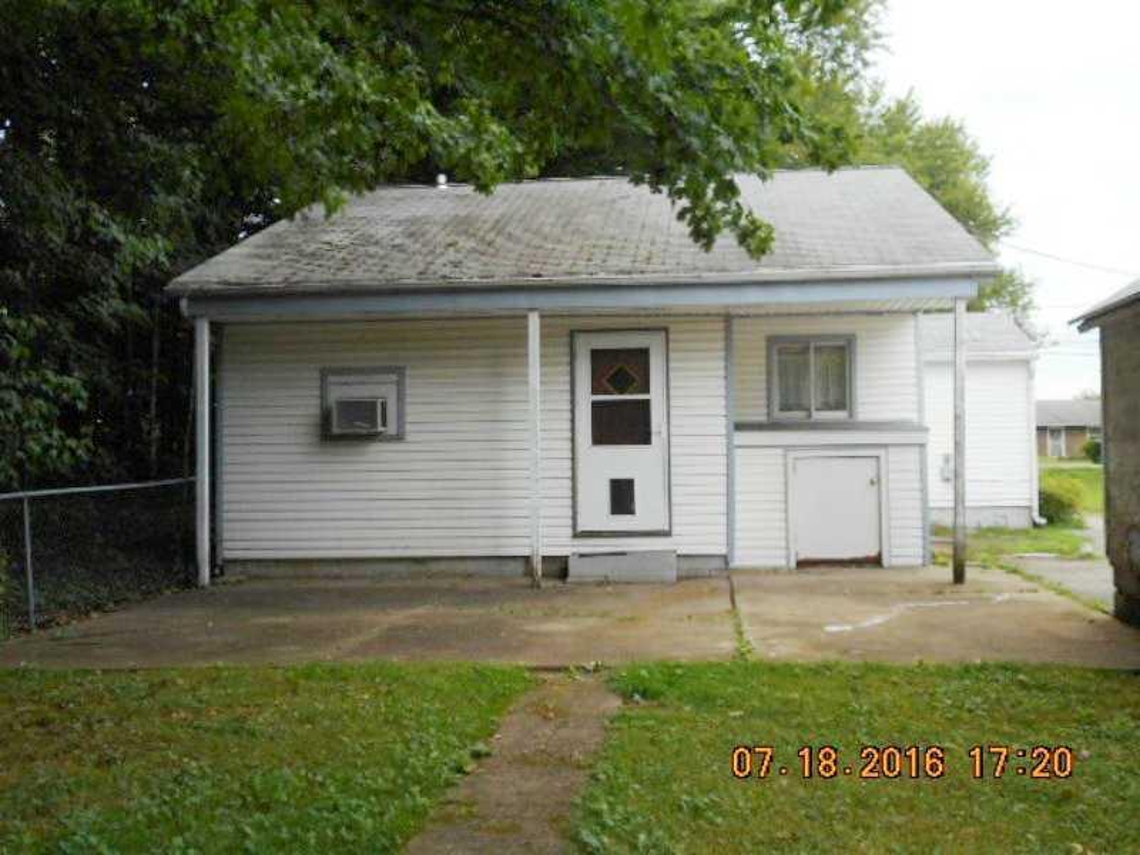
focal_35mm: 37
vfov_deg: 38.7
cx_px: 570
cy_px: 428
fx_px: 1219
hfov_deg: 50.1
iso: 80
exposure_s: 1/100
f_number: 3.9
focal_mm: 6.7
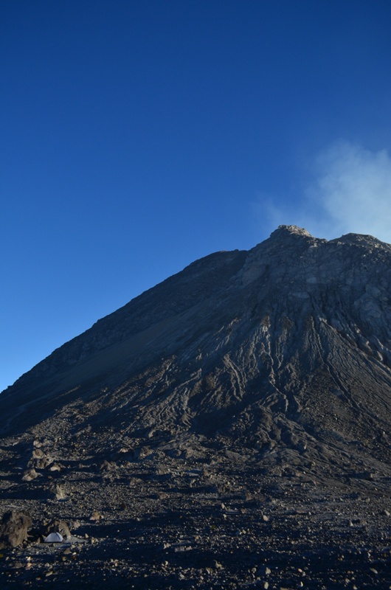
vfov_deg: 62.0
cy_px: 295
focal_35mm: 30
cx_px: 196
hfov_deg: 43.4
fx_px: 491
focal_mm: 20
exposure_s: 1/2000
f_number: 4.5
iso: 200
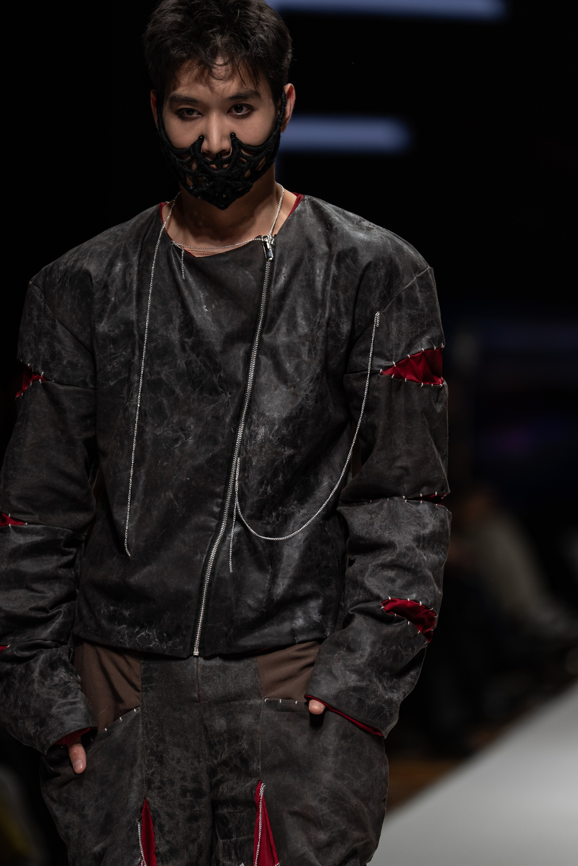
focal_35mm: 280
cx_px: 289
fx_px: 6743
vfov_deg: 7.4
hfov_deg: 4.9
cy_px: 433
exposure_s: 1/400
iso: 200
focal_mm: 187.1
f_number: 2.8
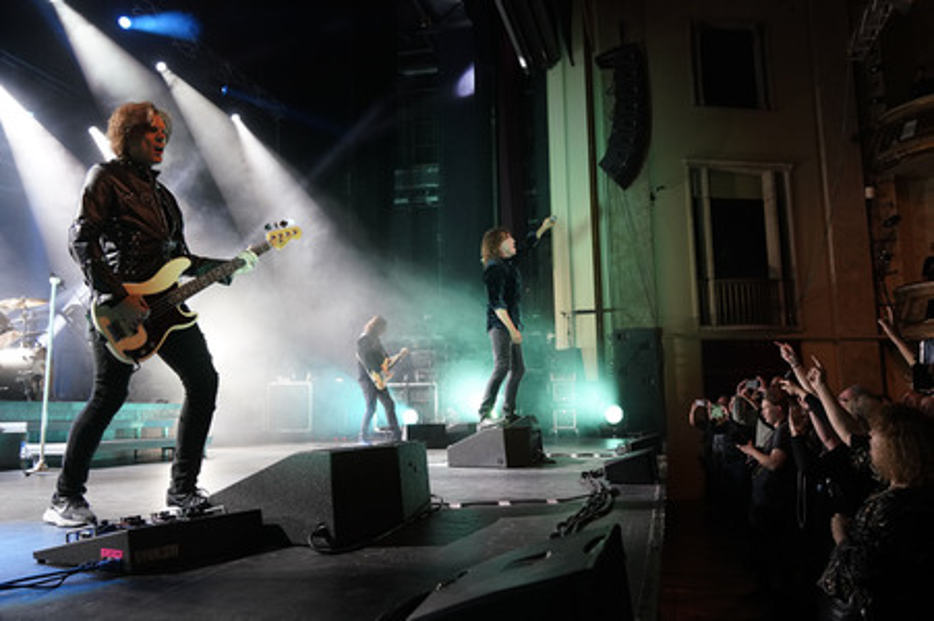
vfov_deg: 46.3
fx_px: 726
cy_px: 310
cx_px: 467
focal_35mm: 28
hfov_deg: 65.5
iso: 2500
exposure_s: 1/320
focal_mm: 28
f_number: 5.6
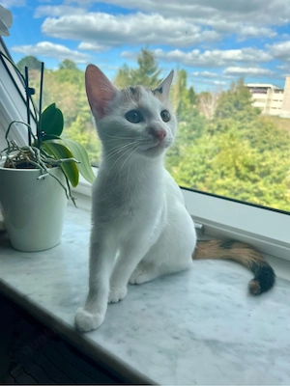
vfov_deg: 67.3
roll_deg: -4.5
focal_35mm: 26
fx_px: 290
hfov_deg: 53.1
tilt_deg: -18.8
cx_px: 145
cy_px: 193
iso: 50
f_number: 1.6
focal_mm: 5.1
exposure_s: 1/1266
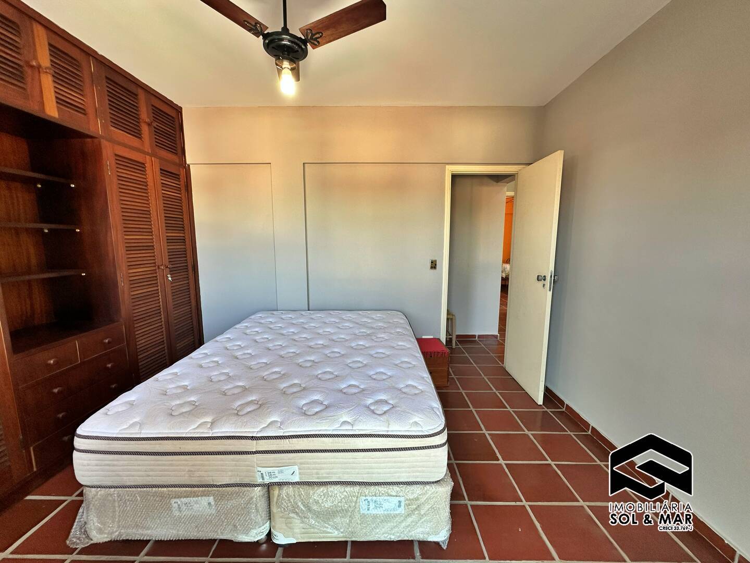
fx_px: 303
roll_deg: -0.2
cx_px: 375
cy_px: 282
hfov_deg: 102.1
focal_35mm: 14
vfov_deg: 85.7
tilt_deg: -7.3
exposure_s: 1/99
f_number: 2.2
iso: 100
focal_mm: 2.22
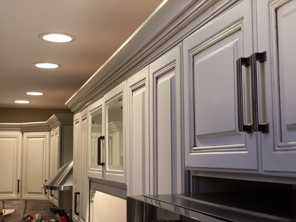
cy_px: 111
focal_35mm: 52
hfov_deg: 36.8
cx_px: 148
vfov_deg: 28.0
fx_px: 445
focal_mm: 6
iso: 160
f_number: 2
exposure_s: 1/60
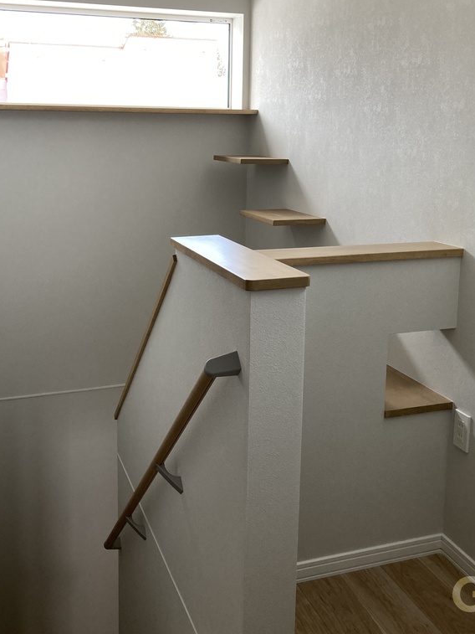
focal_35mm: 37
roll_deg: +0.1
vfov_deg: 49.4
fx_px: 677
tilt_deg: -6.3
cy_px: 222
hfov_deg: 38.6
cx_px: 212
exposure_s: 1/121
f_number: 1.8
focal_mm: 3.99
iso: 64
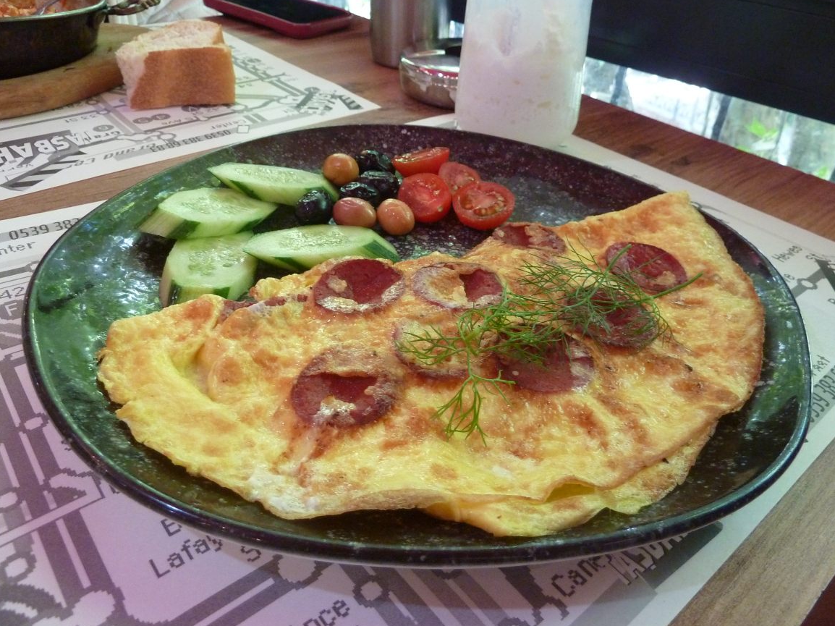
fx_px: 627
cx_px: 431
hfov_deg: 67.3
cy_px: 307
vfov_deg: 53.0
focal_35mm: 26
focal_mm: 4.1
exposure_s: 1/25
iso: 400
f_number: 3.3
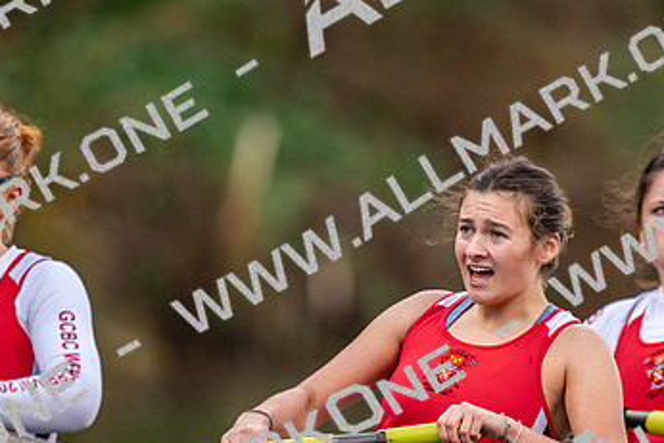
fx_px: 18562
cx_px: 409
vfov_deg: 1.4
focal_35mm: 1006
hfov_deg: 2.0
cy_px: 338
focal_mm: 600
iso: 1800
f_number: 4
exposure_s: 1/2500
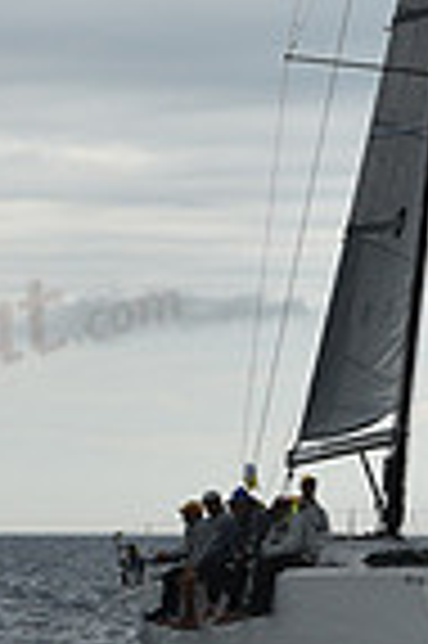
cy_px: 72
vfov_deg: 5.6
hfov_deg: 3.8
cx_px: 417
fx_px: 6524
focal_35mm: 365
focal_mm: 90
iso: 250
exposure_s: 1/800
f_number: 8
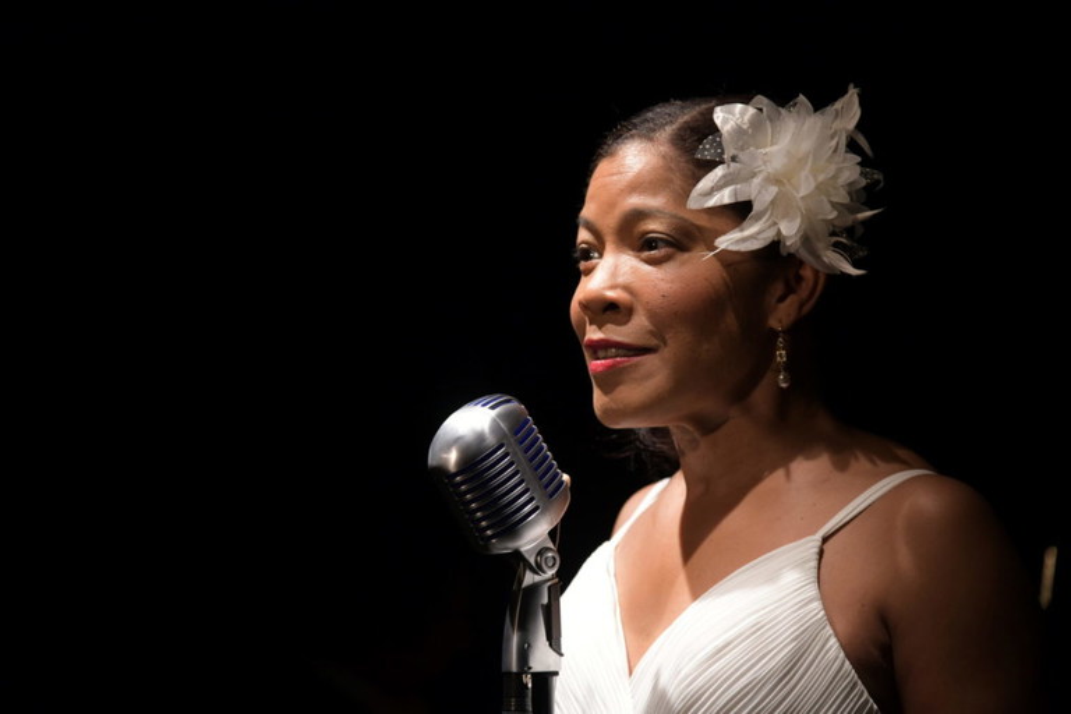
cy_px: 357
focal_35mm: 120
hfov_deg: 17.1
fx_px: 3570
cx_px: 536
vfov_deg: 11.4
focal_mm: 120
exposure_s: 1/80
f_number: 4
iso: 1000
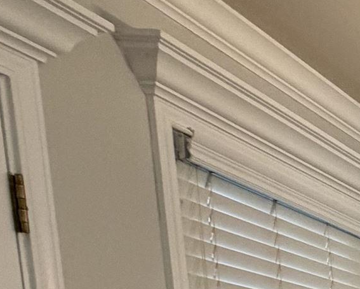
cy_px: 516
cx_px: 806
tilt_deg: -8.1
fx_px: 789
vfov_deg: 17.1
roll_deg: +0.6
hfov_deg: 16.1
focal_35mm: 74
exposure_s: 1/60
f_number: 2.2
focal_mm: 2.22
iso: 320
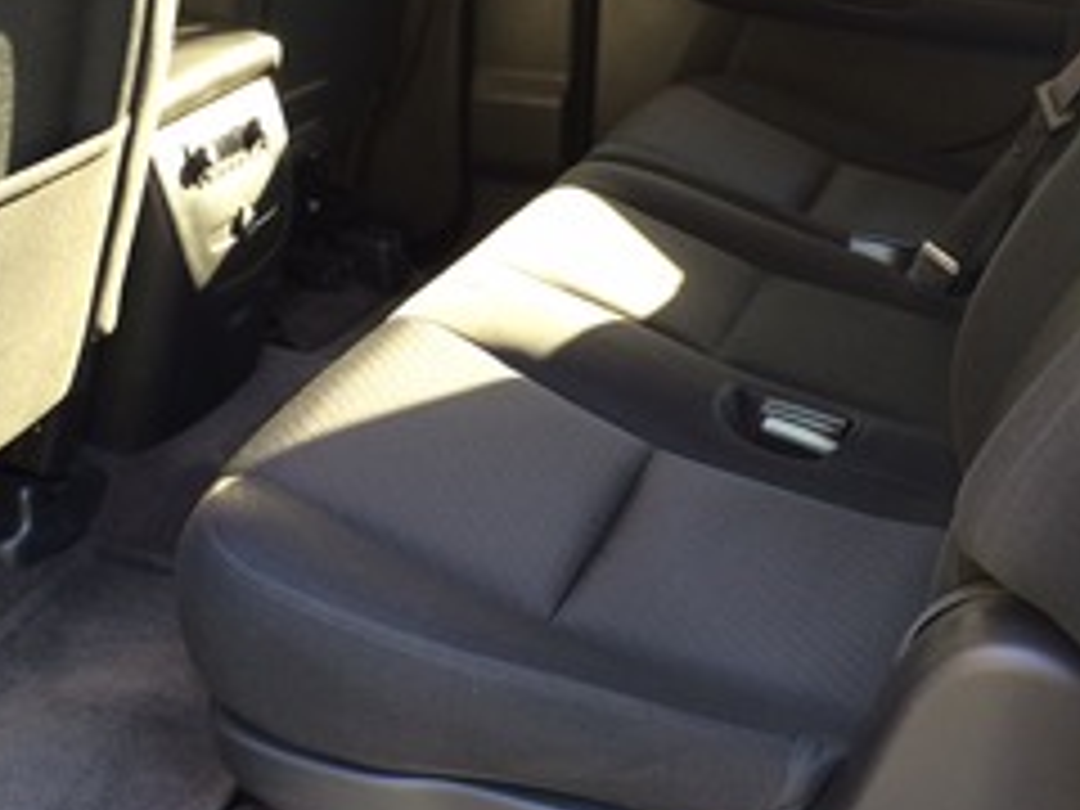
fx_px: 1560
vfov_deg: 29.1
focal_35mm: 50
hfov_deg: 38.0
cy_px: 468
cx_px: 436
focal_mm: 4.12
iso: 80
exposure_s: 1/30
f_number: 2.2
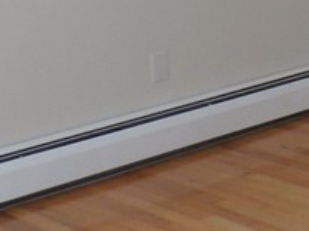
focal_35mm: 123
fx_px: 1098
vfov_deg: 11.7
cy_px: -73
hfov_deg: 14.1
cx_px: 560
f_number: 3
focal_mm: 4.5
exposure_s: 1/50
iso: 200
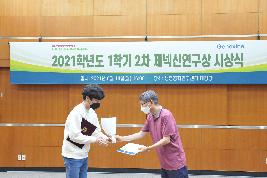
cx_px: 134
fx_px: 333
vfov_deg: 29.8
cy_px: 89
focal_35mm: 45
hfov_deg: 43.7
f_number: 4
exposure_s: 1/60
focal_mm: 30
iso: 3200
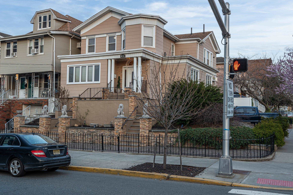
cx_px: 148
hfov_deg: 50.7
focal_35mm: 38
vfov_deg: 35.0
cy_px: 97
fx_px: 309
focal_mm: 35
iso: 250
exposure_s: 1/5
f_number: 9
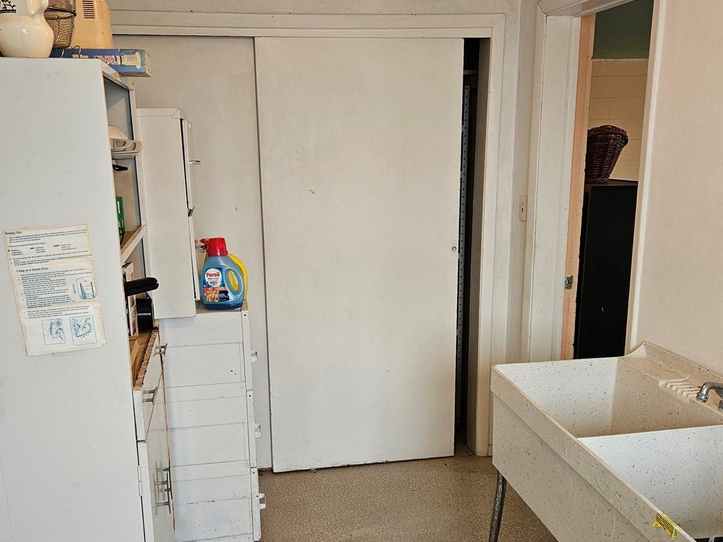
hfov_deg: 51.3
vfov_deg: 39.5
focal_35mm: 36
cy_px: 321
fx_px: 752
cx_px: 340
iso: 125
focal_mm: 5.4
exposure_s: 1/120
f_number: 1.8
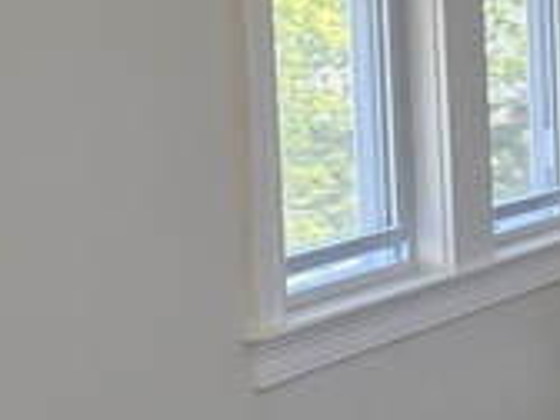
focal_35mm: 146
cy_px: 130
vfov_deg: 10.2
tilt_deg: -3.7
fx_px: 2362
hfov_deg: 11.0
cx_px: 1433
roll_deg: +1.0
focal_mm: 6.76
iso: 80
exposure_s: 1/121
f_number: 1.78
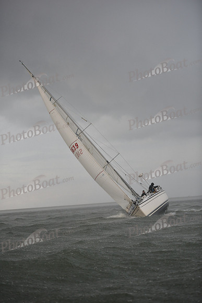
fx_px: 589
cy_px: 152
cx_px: 101
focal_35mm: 70
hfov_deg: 19.5
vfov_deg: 28.8
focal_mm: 70
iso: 400
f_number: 2.8
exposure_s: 1/640
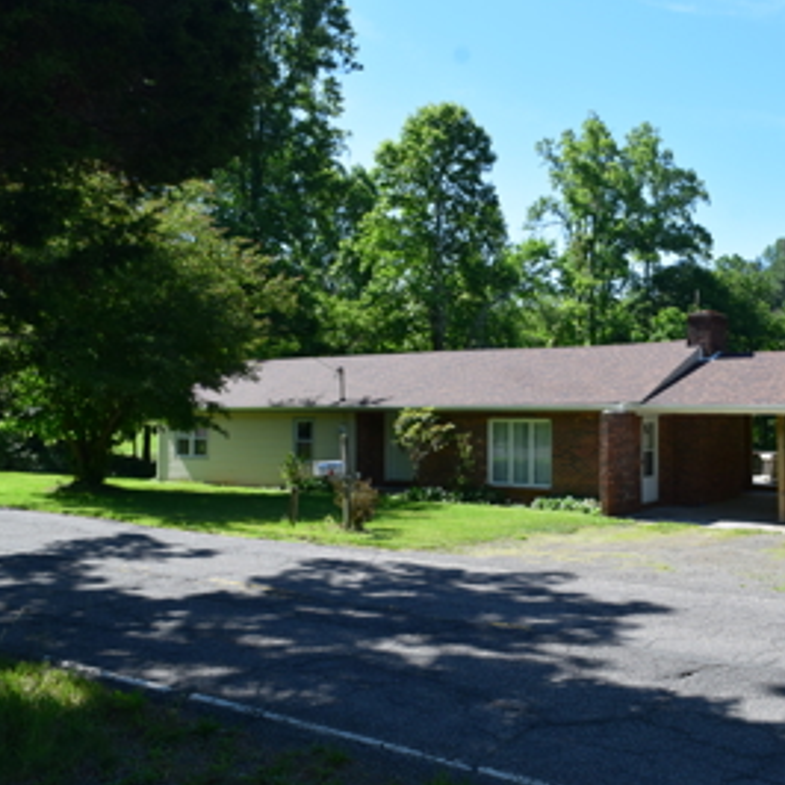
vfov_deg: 47.2
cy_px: 390
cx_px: 553
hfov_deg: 46.1
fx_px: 898
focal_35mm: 35
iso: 400
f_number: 10
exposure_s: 1/320
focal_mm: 18
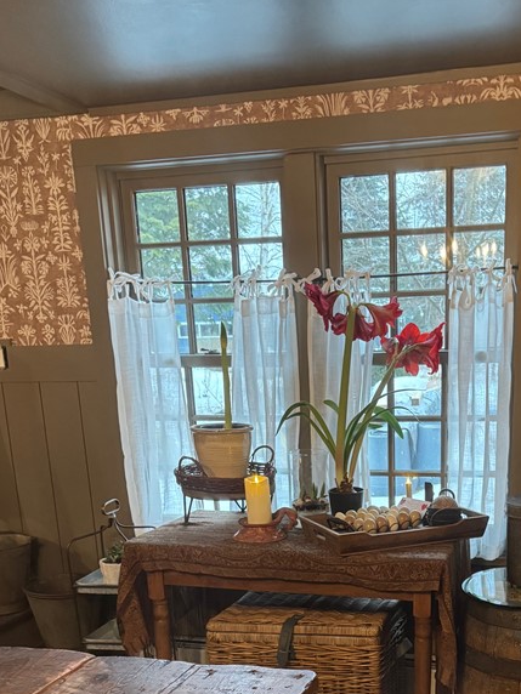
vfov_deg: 41.2
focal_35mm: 43
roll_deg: +2.2
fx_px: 863
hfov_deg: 33.3
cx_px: 350
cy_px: 595
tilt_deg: -16.4
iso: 800
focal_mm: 6.76
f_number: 1.78
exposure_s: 1/60
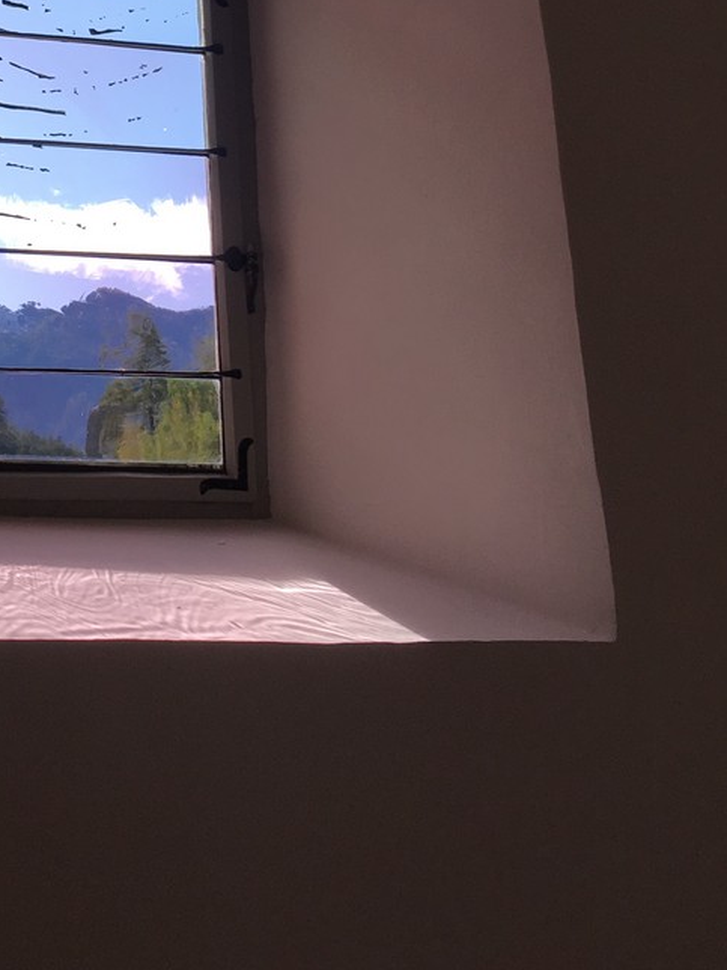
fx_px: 1680
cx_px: 72
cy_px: 70
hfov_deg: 23.8
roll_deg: +0.2
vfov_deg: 30.5
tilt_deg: +16.8
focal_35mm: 60
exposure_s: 1/754
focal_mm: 4.15
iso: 25
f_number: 2.2
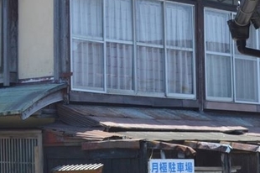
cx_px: -12
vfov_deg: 9.1
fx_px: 1089
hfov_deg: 13.4
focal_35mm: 151
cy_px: 91
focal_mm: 26
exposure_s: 1/320
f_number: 9
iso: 400
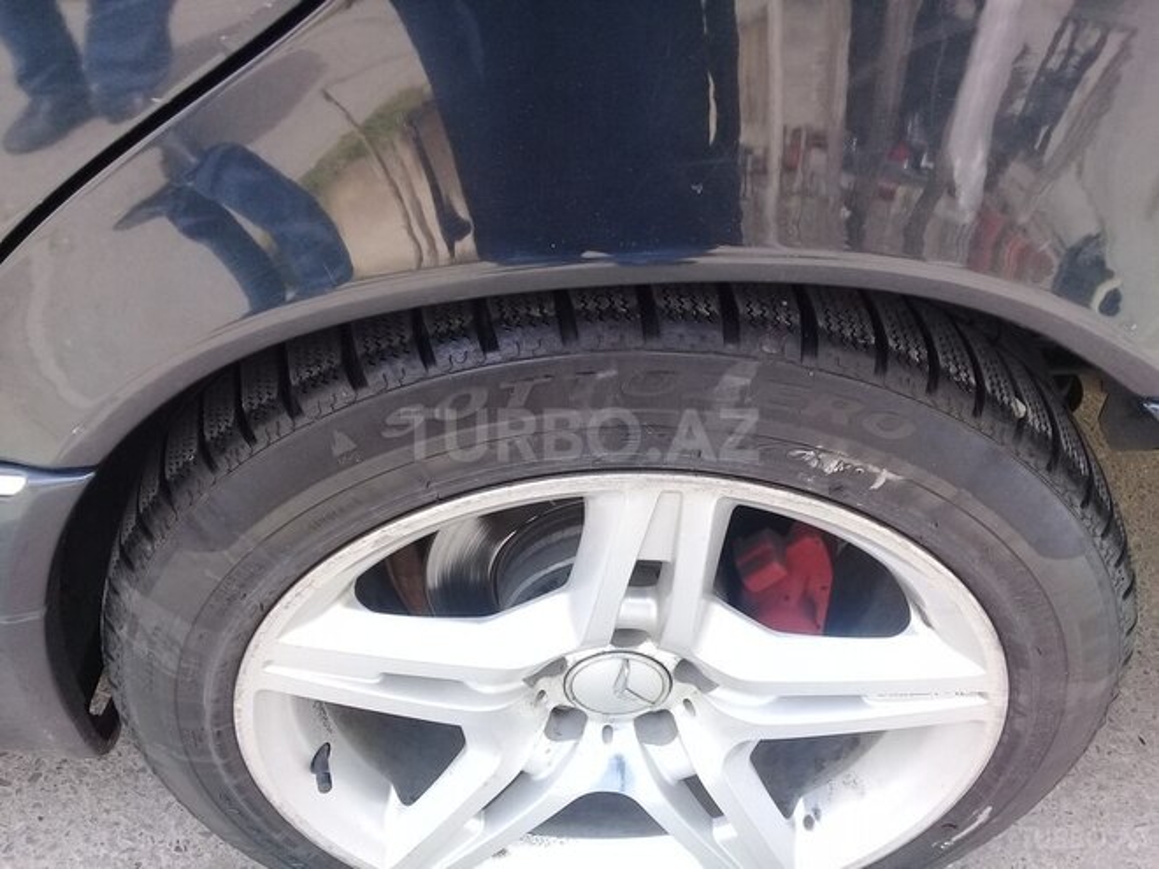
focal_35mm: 31
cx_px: 580
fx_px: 1038
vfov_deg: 45.4
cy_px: 434
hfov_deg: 58.4
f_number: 2.2
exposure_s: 1/114
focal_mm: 3.3
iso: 50
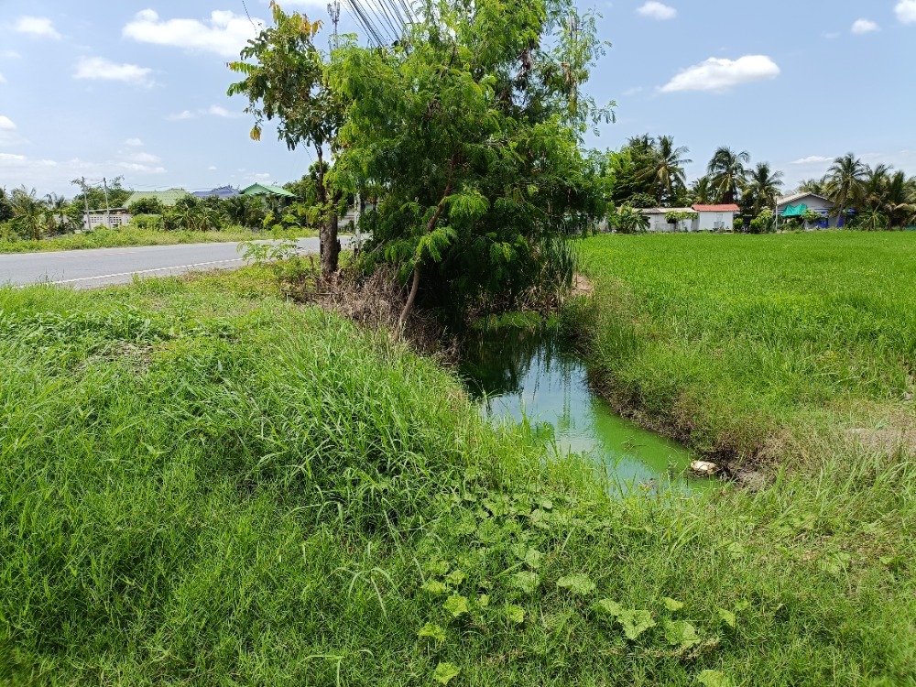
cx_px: 458
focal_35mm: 25
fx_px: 662
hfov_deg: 69.4
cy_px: 344
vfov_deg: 54.9
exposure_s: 1/788
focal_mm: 4.7
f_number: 1.7
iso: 103
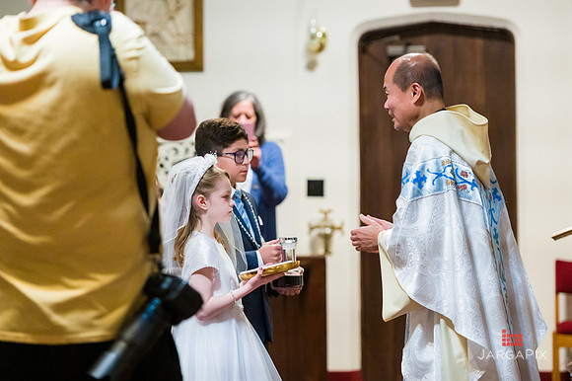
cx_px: 286
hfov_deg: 16.4
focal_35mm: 125
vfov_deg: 11.0
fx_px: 1985
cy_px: 190
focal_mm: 125
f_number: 3.2
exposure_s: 1/250
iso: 6400
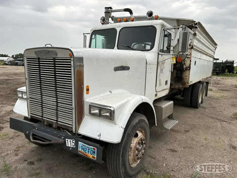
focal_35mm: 26
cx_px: 118
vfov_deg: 53.1
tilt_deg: -6.5
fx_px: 178
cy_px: 89
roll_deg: -0.1
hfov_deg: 67.3
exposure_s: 1/611
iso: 50
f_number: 1.5
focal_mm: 5.7
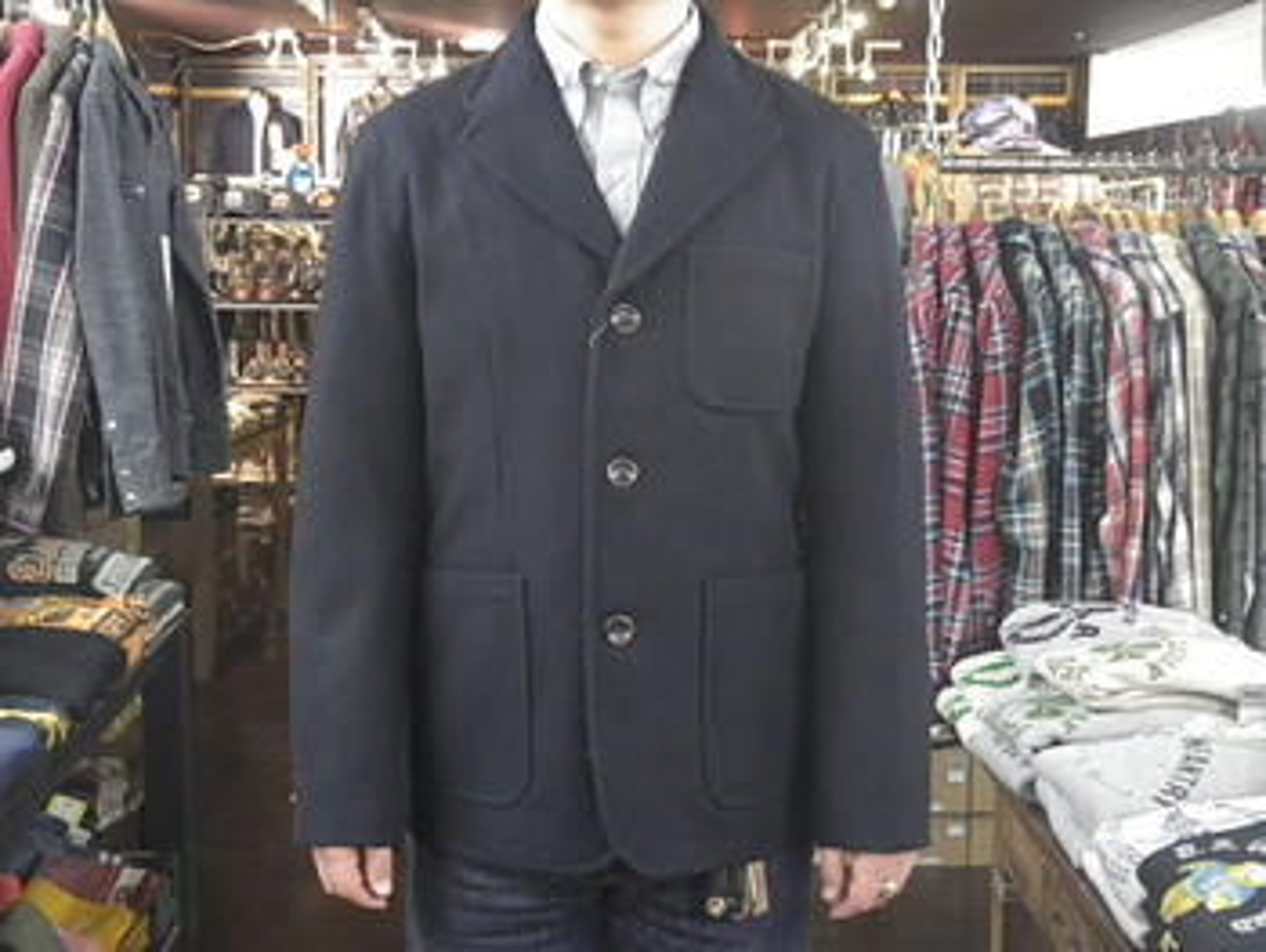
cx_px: 633
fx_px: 1866
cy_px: 476
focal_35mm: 51
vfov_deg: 28.6
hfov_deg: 37.5
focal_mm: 9.1
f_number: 4.4
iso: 800
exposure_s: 1/13
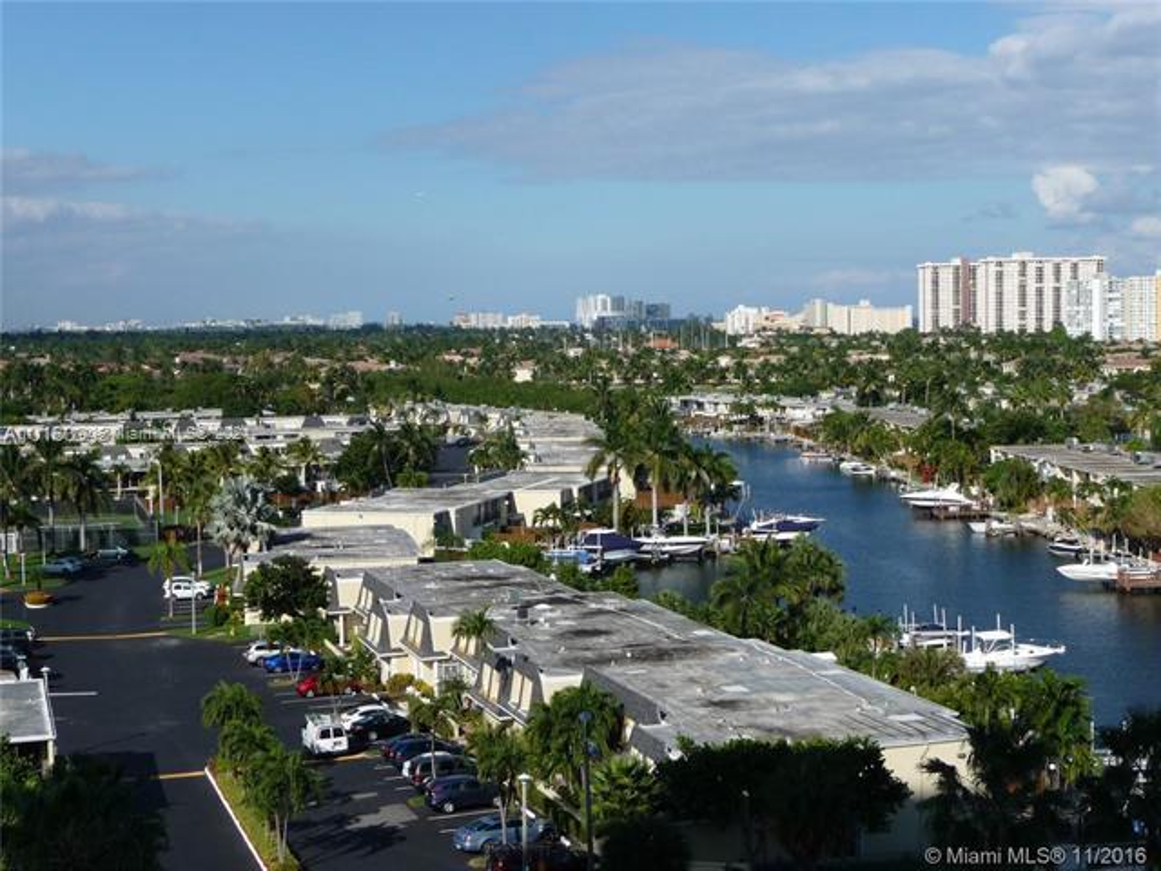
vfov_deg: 26.6
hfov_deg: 34.9
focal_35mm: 55
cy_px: 436
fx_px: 1845
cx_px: 580
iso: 100
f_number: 10
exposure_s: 1/250
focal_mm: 9.3
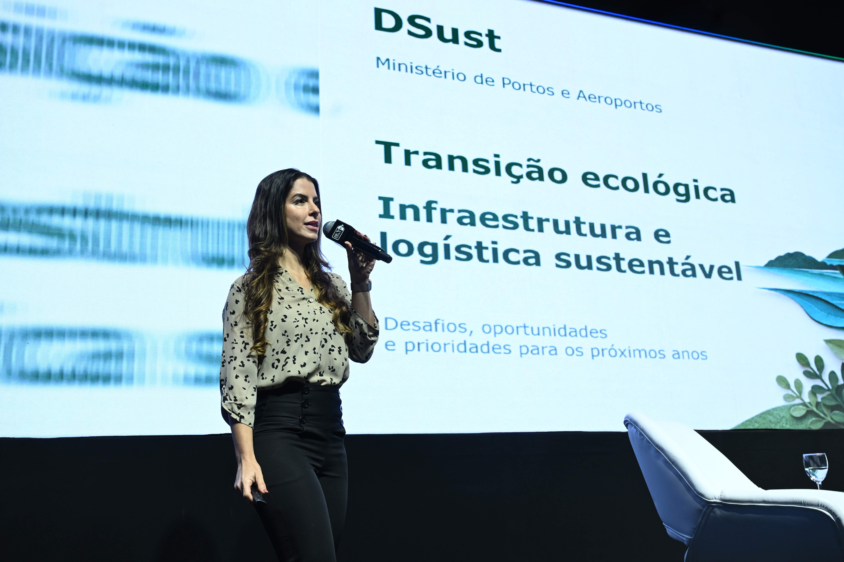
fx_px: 844
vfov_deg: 36.9
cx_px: 422
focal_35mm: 36
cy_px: 281
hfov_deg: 53.1
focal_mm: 36
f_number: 5.6
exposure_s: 1/80
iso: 800
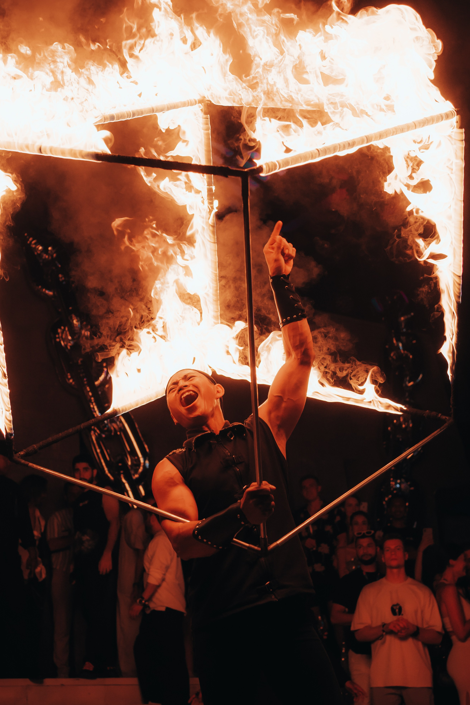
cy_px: 352
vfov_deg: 38.2
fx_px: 1018
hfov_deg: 26.0
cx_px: 235
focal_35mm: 52
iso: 1600
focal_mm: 35
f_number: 3.2
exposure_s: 1/400
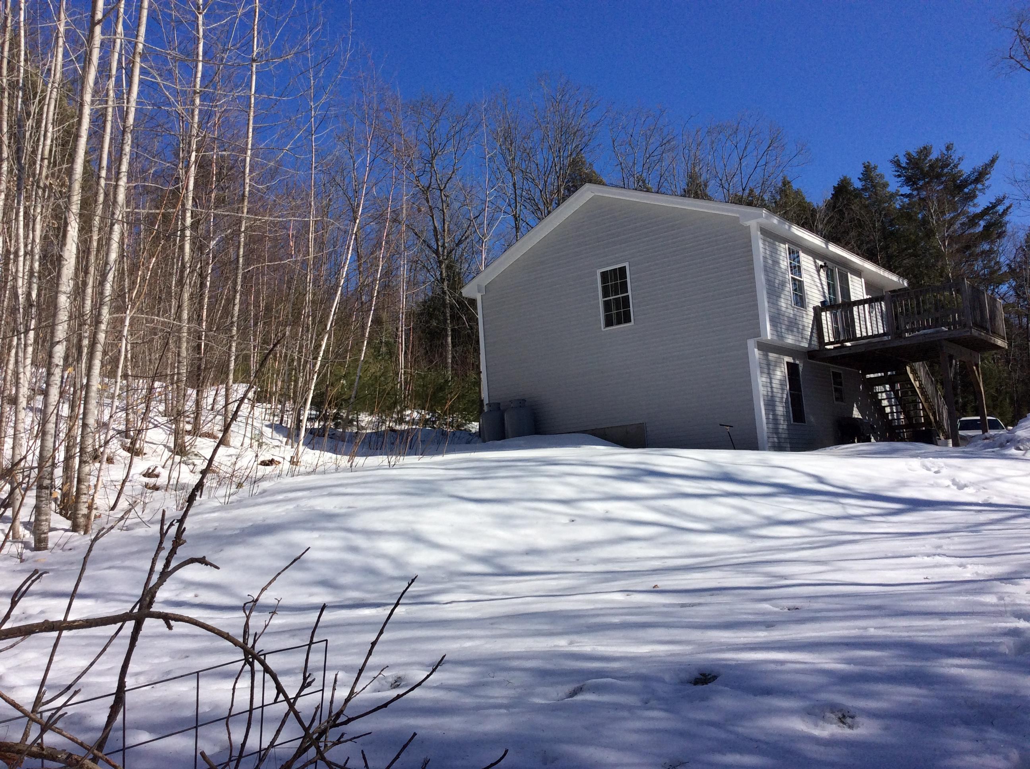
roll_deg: +4.8
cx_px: 515
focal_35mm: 32
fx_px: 951
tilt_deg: +5.7
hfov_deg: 56.9
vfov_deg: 44.1
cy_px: 384
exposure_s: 1/2488
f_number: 2.4
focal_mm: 3.3
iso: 32
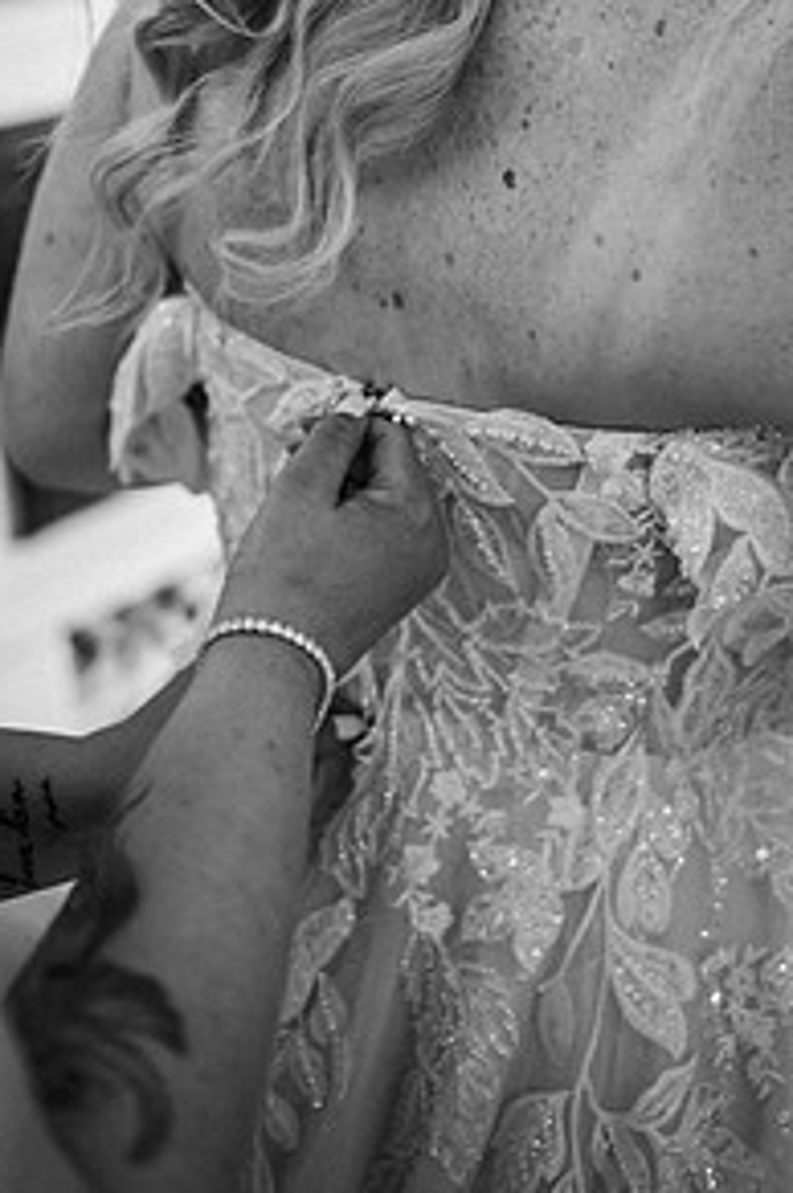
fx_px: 1788
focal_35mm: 54
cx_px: 556
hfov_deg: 24.8
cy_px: 286
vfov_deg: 36.0
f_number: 1.8
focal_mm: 35
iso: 2000
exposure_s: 1/250
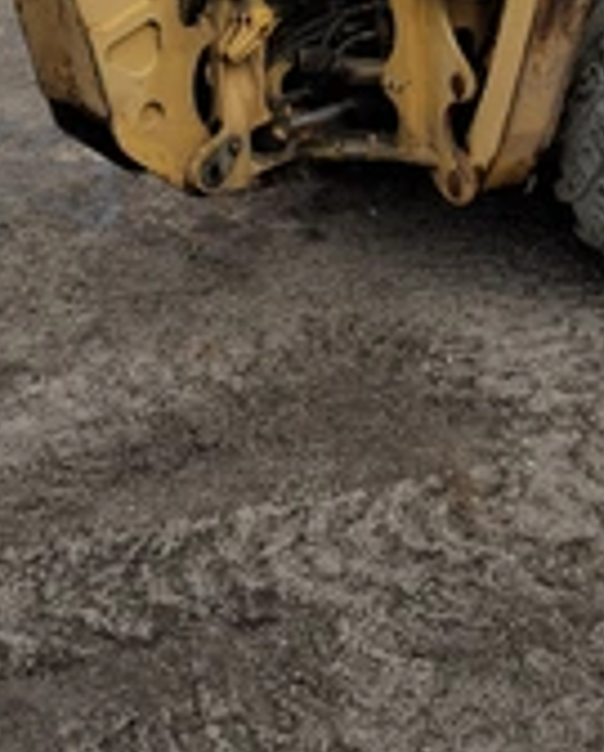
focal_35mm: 58
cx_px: 318
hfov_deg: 26.3
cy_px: 81
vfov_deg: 31.0
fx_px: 1293
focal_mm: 3.08
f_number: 2
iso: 50
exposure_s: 1/325
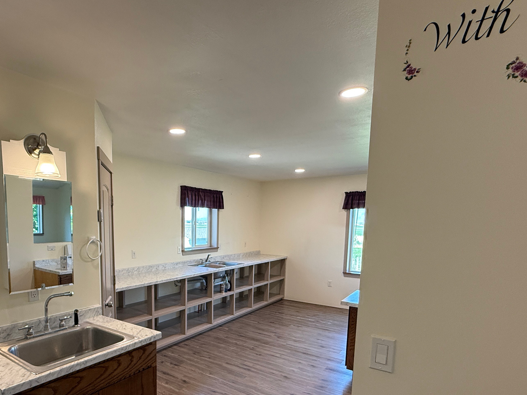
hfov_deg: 74.6
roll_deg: -1.1
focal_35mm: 22
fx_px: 335
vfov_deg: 59.7
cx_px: 187
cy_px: 263
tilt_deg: -6.8
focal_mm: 2.22
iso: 200
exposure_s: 1/120
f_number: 2.2
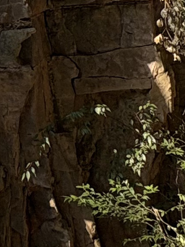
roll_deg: +0.8
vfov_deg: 16.5
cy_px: -202
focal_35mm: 99
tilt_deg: +15.0
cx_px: -285
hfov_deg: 11.7
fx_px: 706
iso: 50
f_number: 2.2
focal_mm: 2.22
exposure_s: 1/821
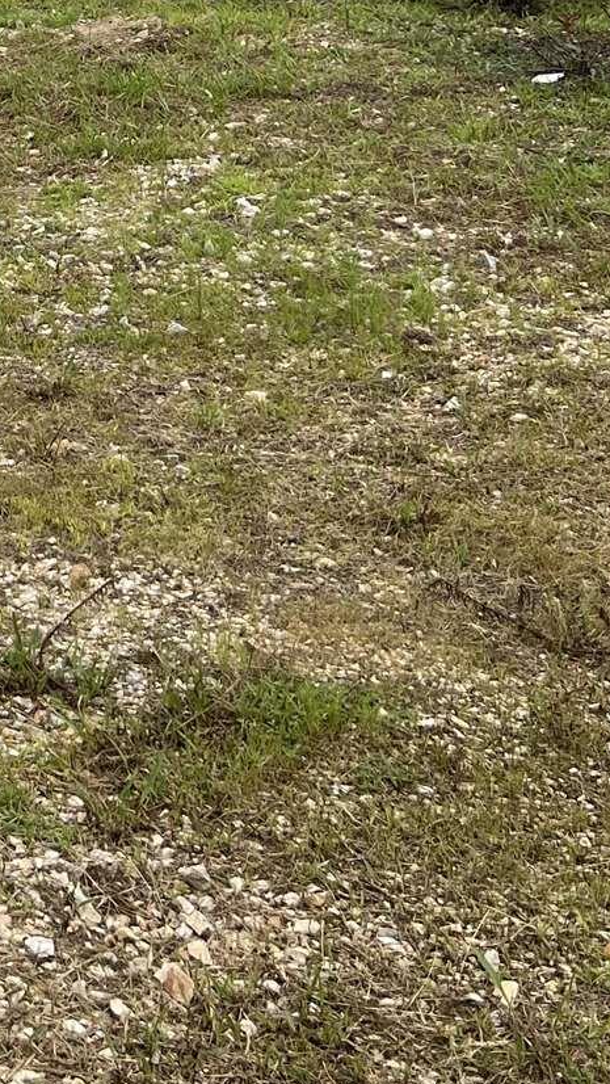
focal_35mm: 79
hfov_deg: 13.8
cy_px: -85
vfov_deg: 25.1
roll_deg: +3.5
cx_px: -449
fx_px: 2270
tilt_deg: -3.4
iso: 50
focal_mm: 5.7
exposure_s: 1/2123
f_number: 1.5
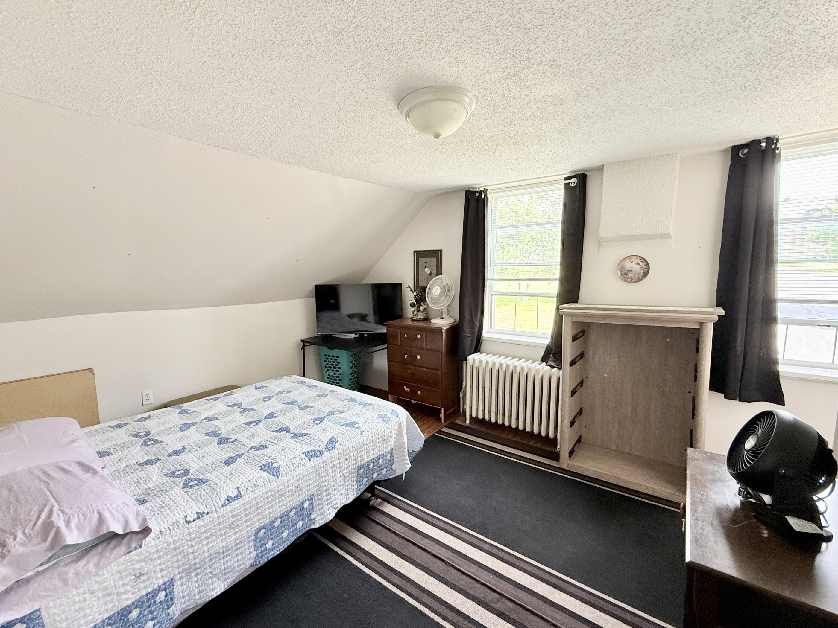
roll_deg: +0.7
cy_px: 312
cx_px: 403
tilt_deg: -4.5
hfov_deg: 98.1
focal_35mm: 15
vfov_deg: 81.7
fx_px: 363
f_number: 2.2
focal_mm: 2.22
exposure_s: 1/99
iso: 320
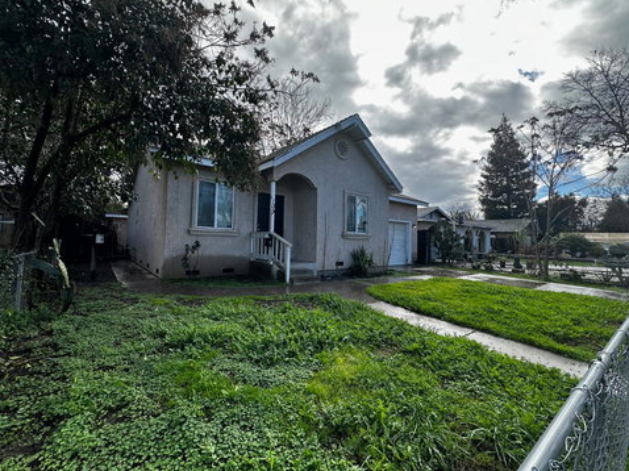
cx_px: 297
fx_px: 272
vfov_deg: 81.7
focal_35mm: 15
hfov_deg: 98.1
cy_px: 226
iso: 40
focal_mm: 2.22
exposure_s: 1/640
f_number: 2.2
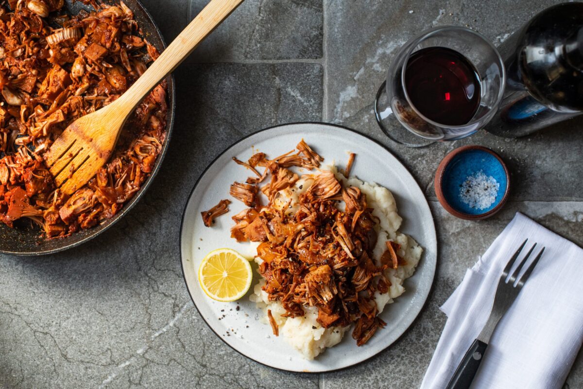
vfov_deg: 27.0
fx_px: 810
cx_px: 292
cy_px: 194
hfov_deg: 39.6
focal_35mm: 50
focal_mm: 50
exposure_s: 1/50
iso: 500
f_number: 9
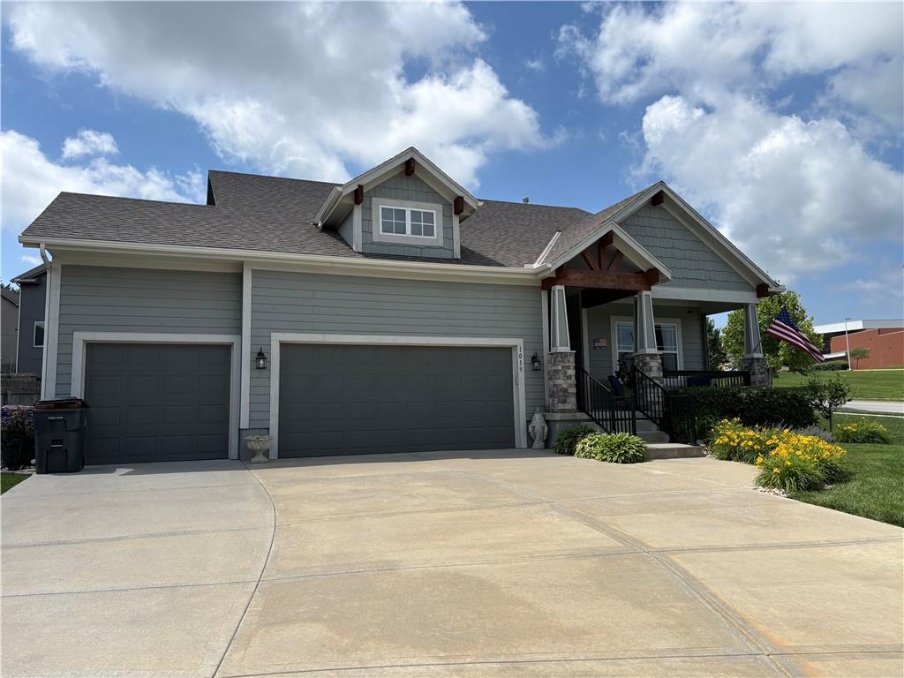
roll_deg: +1.1
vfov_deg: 53.1
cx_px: 452
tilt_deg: +7.5
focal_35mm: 26
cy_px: 339
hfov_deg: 67.3
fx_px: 679
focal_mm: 5.96
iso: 50
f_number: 1.6
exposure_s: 1/4608
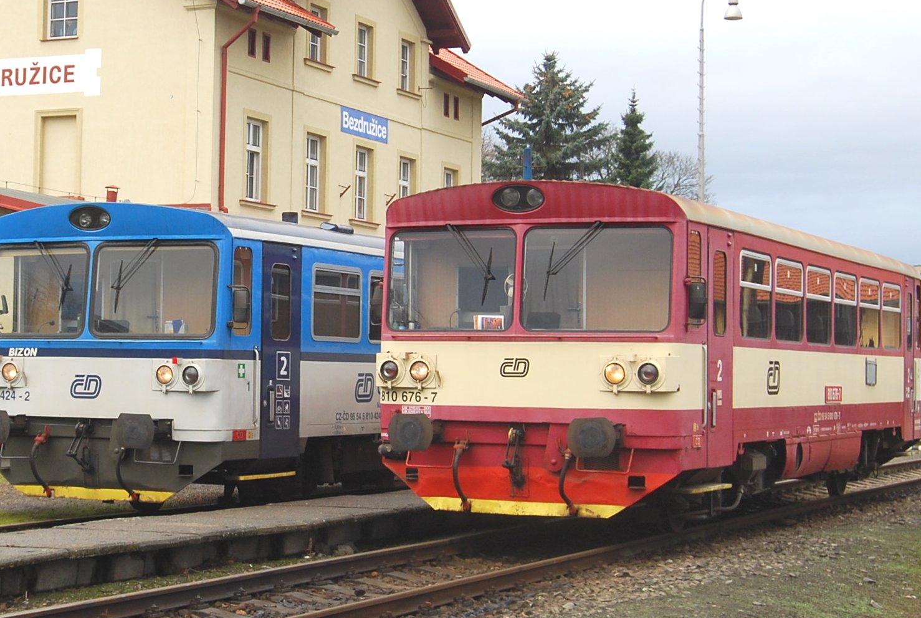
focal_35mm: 56
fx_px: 1436
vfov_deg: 24.3
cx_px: 362
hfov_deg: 35.4
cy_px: 267
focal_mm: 26
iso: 200
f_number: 8
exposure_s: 1/60
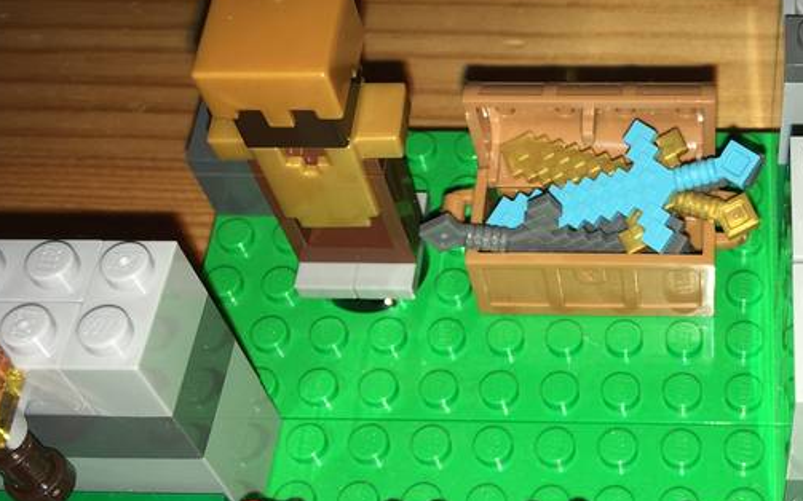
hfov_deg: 35.7
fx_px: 1203
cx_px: 647
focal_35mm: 55
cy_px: 309
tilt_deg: -57.7
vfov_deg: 23.5
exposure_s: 1/99
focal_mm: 4.15
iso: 25
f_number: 2.2
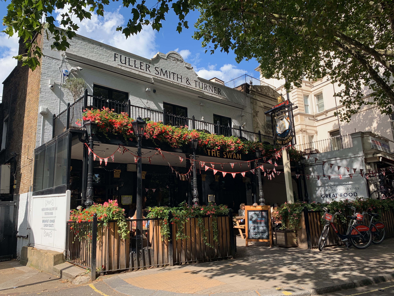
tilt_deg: +10.4
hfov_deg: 67.3
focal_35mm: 26
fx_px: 296
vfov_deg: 53.1
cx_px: 197
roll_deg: +2.7
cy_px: 148
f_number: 1.8
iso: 25
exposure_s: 1/903
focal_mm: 4.25
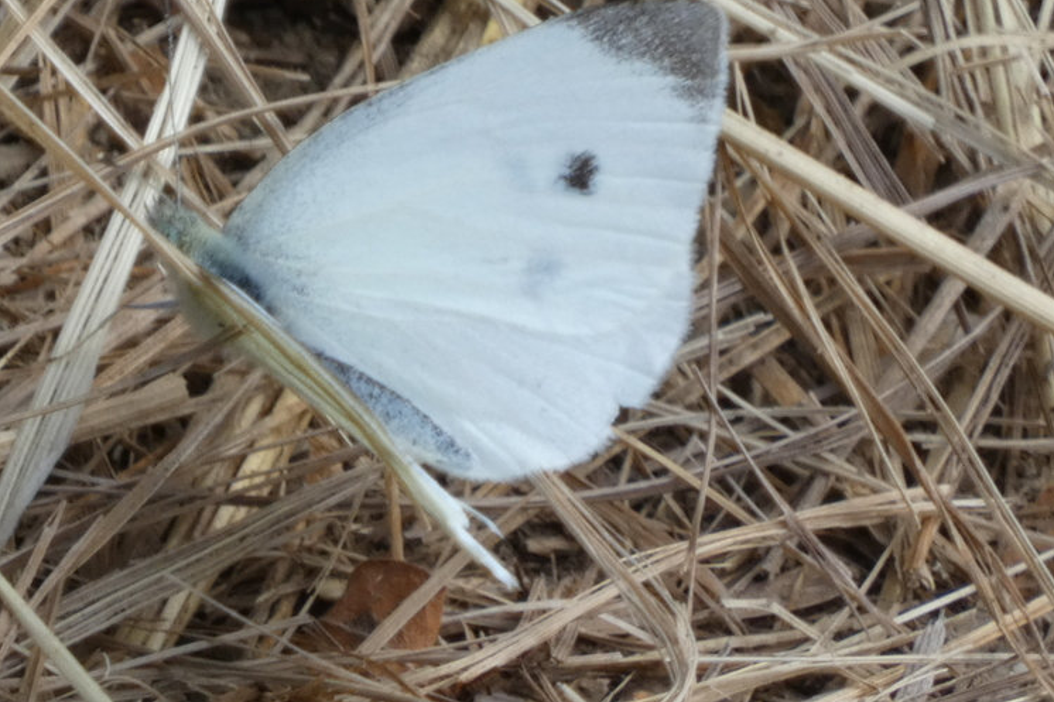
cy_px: 251
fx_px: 31933
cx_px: 466
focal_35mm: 1091
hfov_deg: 1.9
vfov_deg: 1.3
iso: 125
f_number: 5.6
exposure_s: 1/125
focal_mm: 164.2
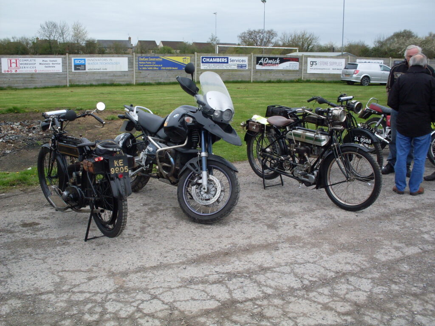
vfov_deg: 37.7
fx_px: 478
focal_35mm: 38
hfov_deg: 49.0
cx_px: 218
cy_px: 163
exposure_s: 1/60
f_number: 8.4
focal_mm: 6.3
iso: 80
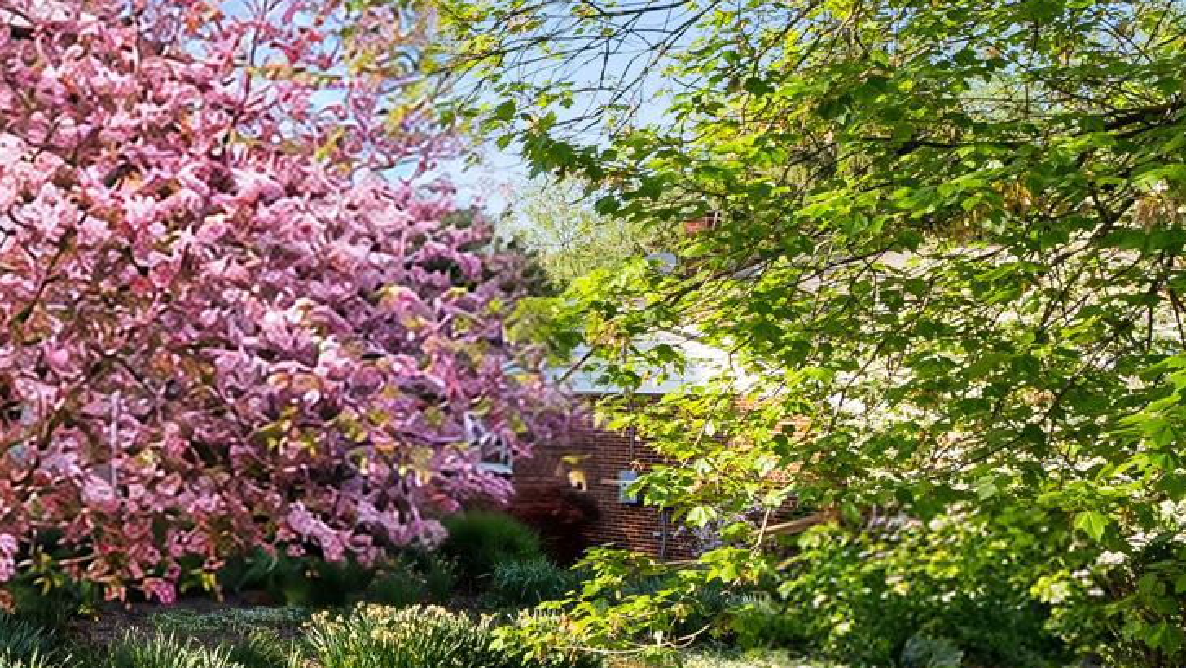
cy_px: 346
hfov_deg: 30.7
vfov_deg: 20.9
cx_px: -236
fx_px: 1808
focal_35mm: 57
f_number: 7.1
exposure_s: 1/160
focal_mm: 19.5
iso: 200
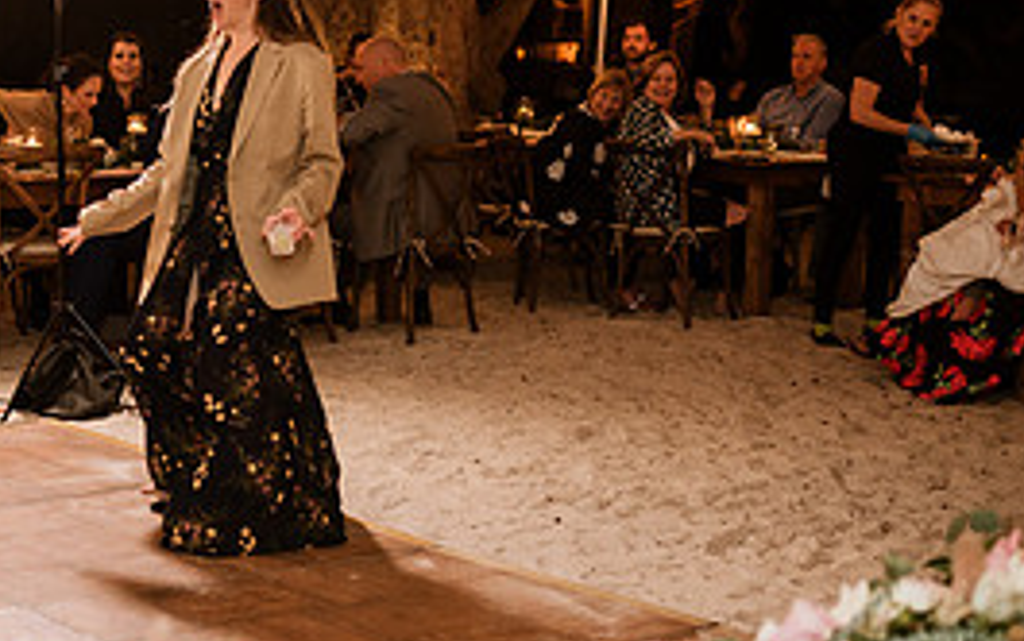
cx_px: 205
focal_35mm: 78
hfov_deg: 26.0
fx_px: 2178
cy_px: 207
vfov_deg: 16.7
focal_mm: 35
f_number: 2
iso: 500
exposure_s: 1/200
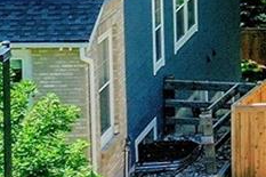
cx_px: 741
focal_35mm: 192
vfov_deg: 7.1
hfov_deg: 9.1
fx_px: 1418
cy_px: 47
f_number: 5.6
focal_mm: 10.26
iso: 100
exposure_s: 1/500
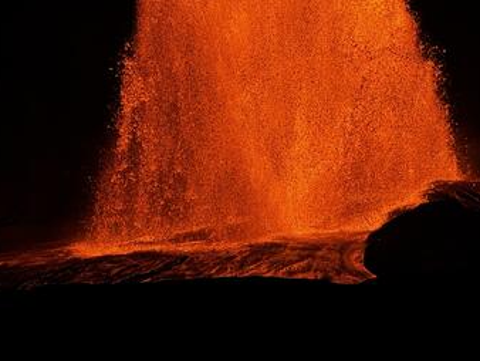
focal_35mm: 213
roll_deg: -1.3
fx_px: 2956
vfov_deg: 7.0
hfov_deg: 9.3
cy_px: 104
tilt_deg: -2.9
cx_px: 189
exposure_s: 1/197
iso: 50
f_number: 2.8
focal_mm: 15.66
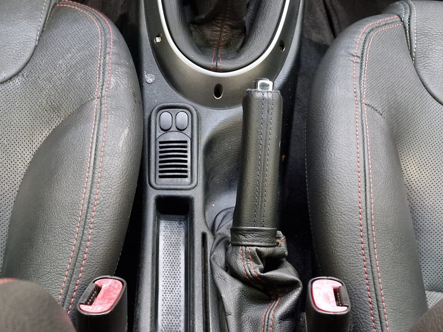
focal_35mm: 48
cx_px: 169
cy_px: 314
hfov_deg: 39.4
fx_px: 614
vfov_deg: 28.8
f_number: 1.8
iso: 400
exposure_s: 1/11
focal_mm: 6.4
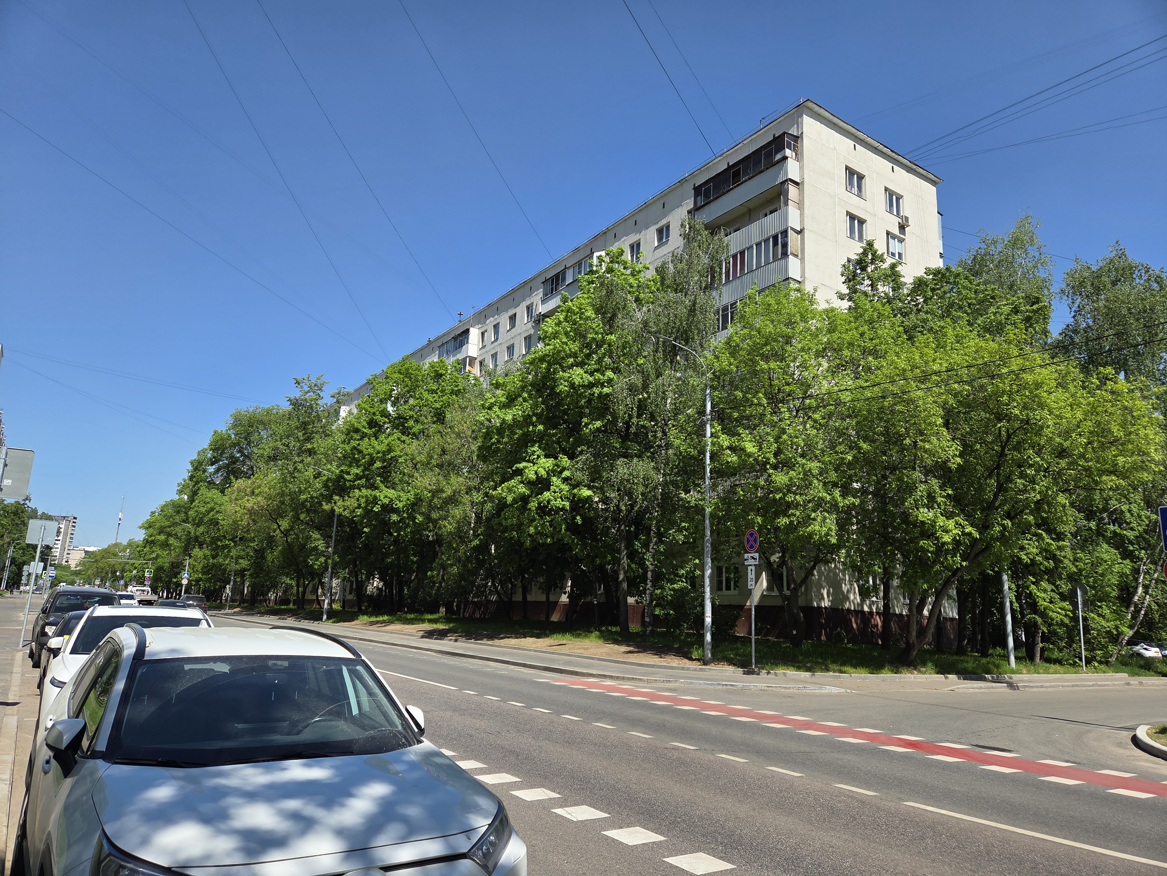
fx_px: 775
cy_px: 438
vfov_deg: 58.9
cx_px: 584
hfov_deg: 73.9
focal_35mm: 23
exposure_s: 1/4460
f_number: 1.8
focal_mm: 5.4
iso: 80
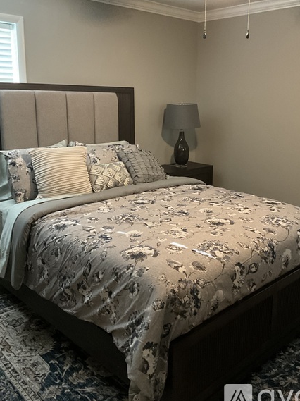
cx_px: 162
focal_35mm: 34
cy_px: 177
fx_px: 393
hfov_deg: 41.7
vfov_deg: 53.9
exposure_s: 1/30
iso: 320
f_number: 1.8
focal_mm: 3
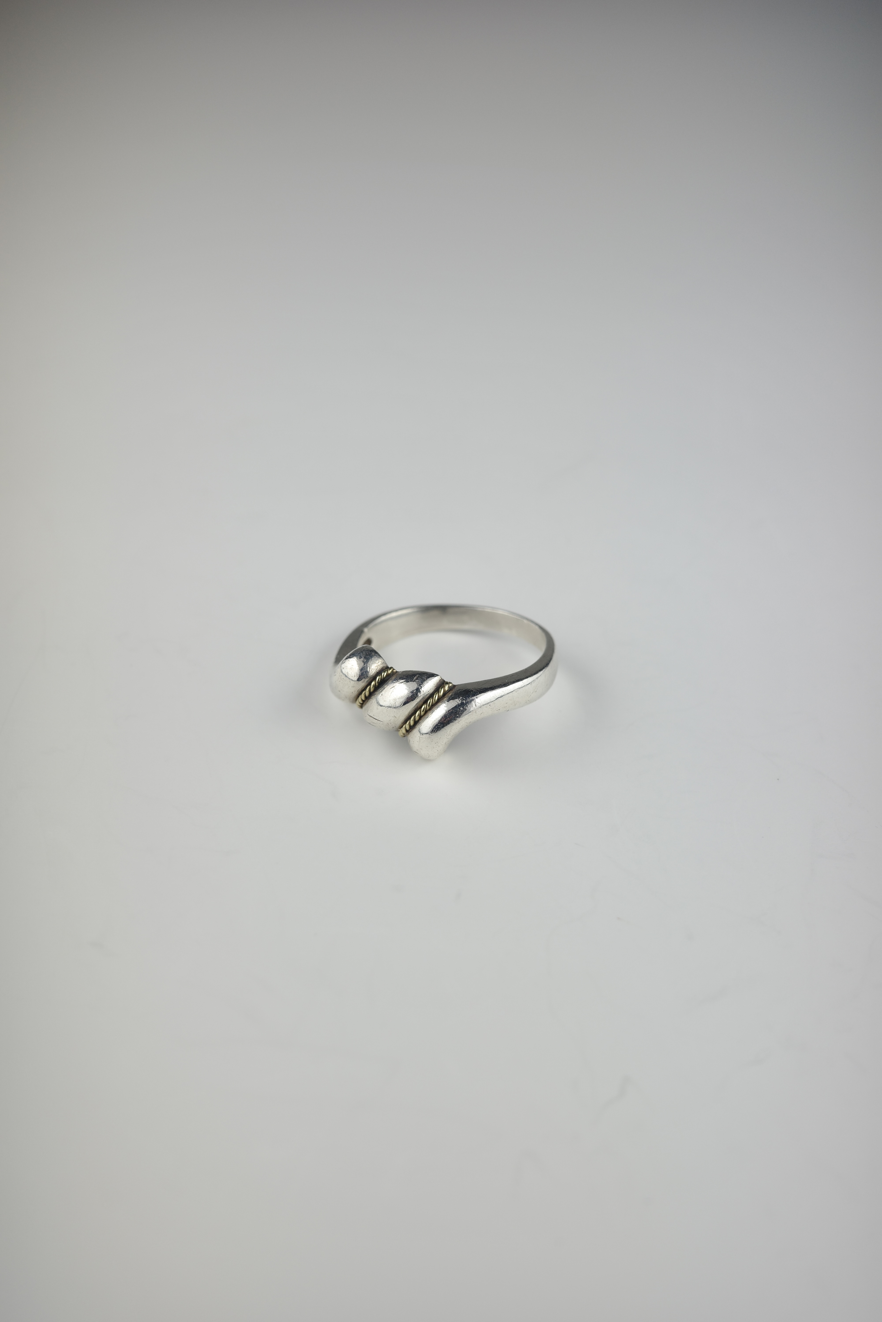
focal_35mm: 40
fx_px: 1470
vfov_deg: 48.5
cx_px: 441
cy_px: 661
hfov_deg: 33.4
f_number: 5.6
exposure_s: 1/80
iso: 100
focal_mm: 26
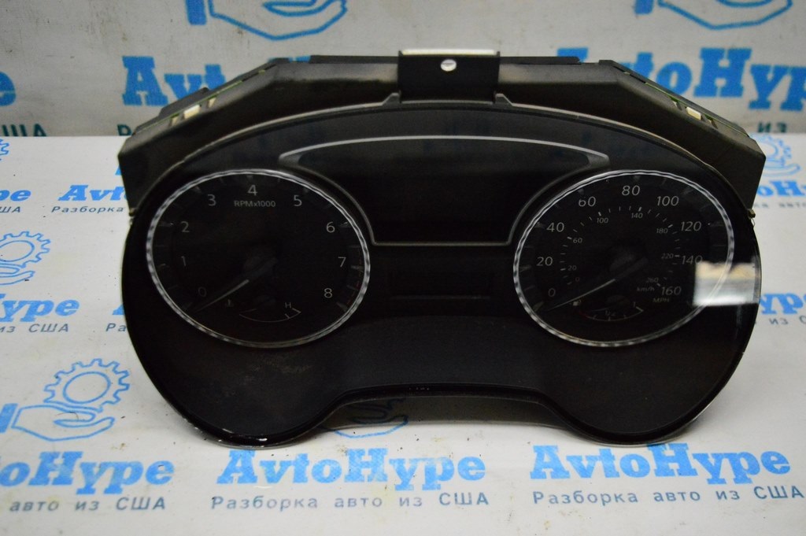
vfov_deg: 34.2
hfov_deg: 49.6
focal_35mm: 39
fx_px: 872
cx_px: 403
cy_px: 268
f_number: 4
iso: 6400
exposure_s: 1/1000
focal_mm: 26
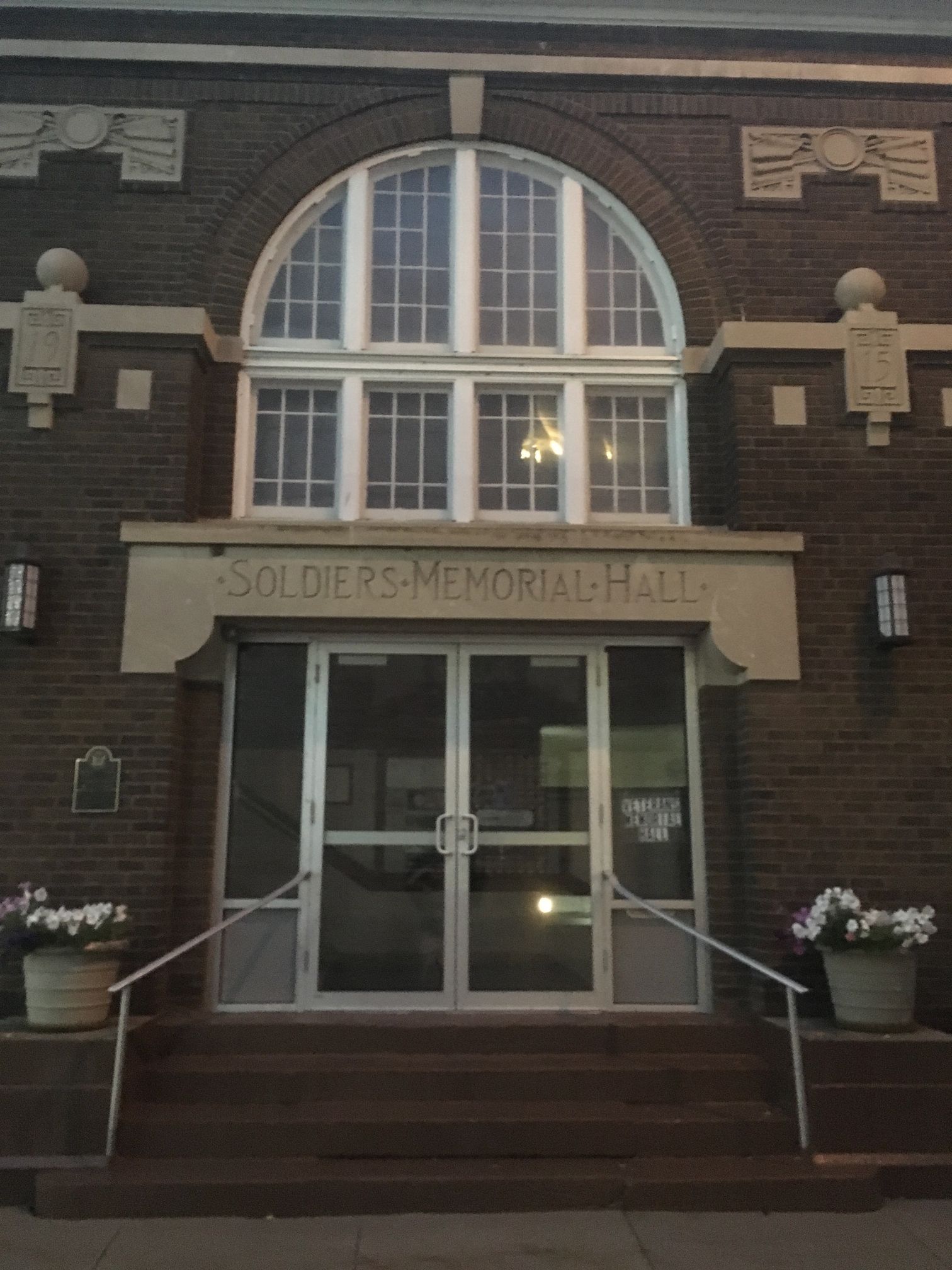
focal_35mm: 29
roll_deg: +0.2
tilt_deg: +13.2
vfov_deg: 61.7
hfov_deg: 48.2
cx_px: 476
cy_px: 635
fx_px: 1063
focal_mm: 4.15
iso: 640
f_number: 2.2
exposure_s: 1/15
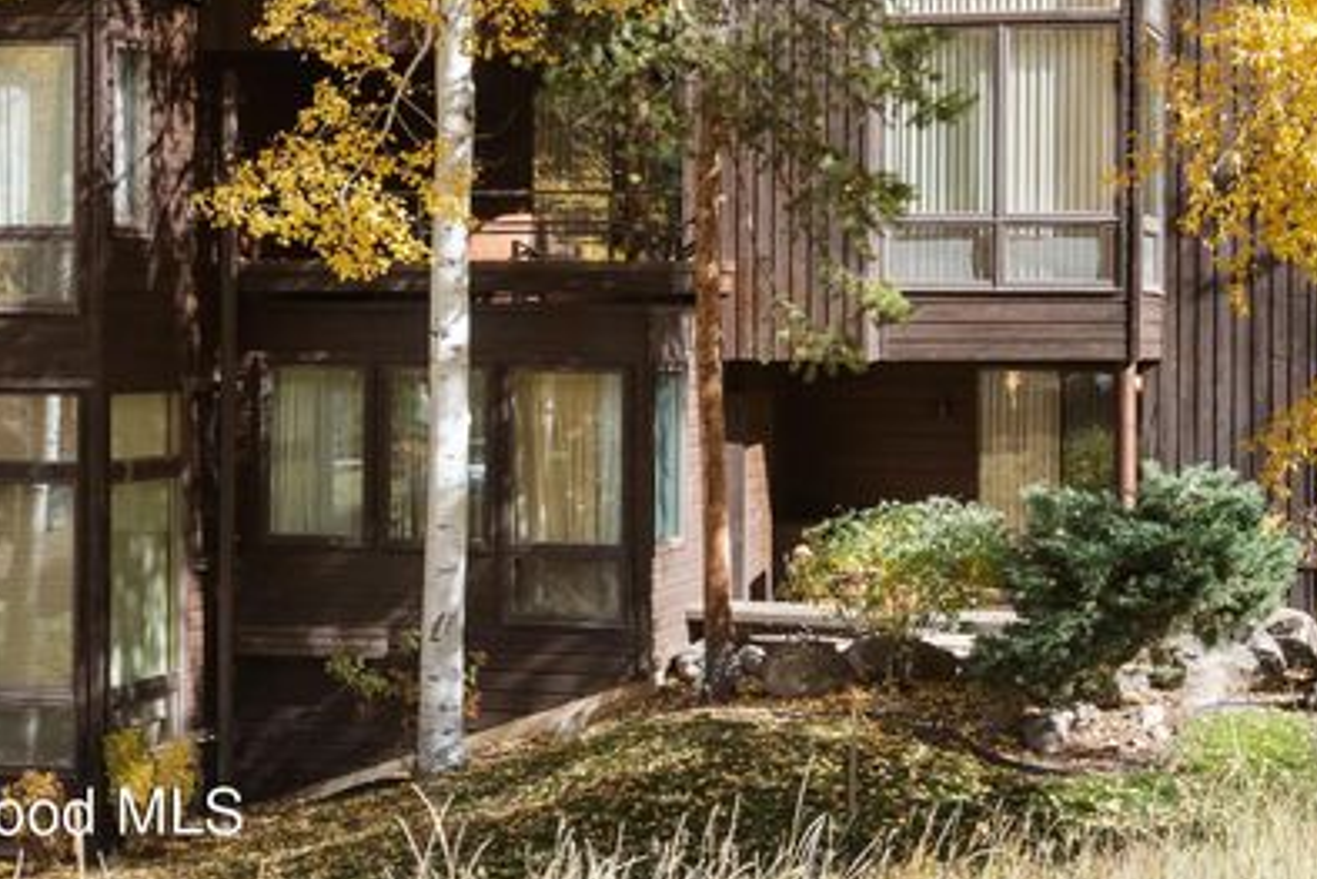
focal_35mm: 78
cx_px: 775
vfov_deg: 16.6
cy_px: -226
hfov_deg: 25.9
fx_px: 2854
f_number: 7.1
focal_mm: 30
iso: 100
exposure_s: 1/40
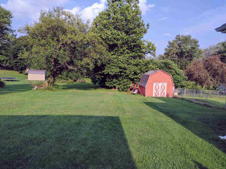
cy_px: 84
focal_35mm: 27
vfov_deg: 51.4
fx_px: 176
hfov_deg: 65.3
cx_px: 113
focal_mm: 4.71
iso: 100
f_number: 1.7
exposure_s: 1/1899
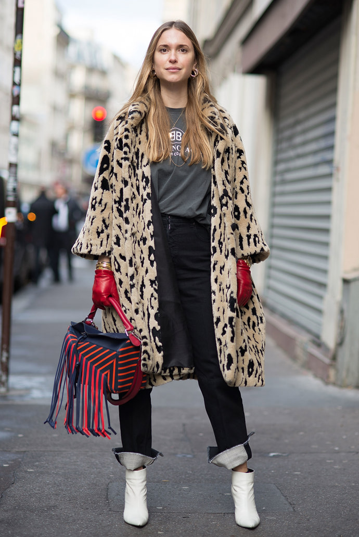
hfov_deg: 16.1
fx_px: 1270
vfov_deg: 23.9
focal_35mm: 85
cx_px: 180
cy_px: 268
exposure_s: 1/640
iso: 100
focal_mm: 85
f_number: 2.2
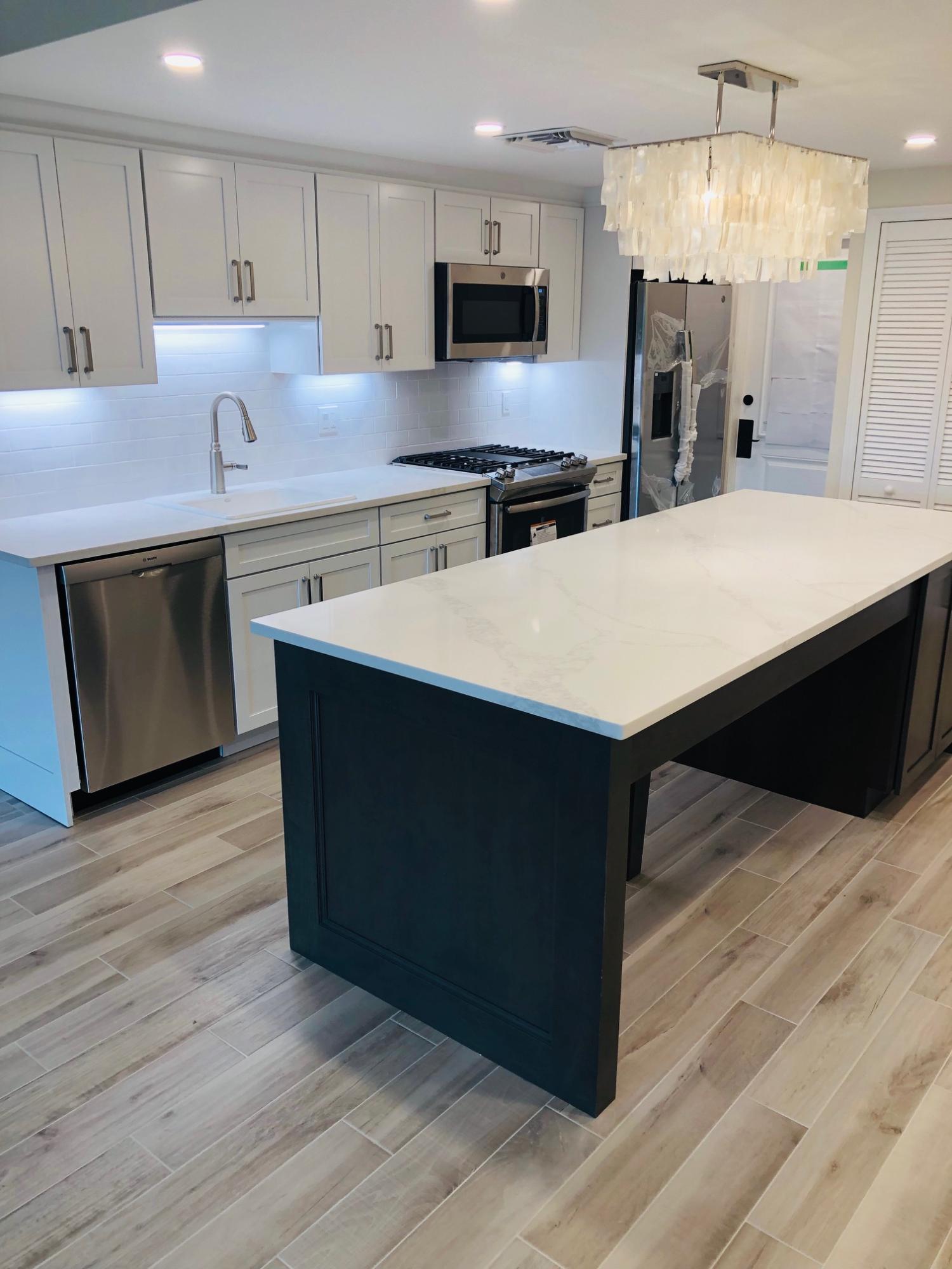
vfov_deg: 63.4
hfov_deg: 49.7
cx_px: 476
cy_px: 634
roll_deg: +0.9
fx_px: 1027
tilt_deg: -16.0
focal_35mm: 28
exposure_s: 1/120
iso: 64
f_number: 1.8
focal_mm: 3.99
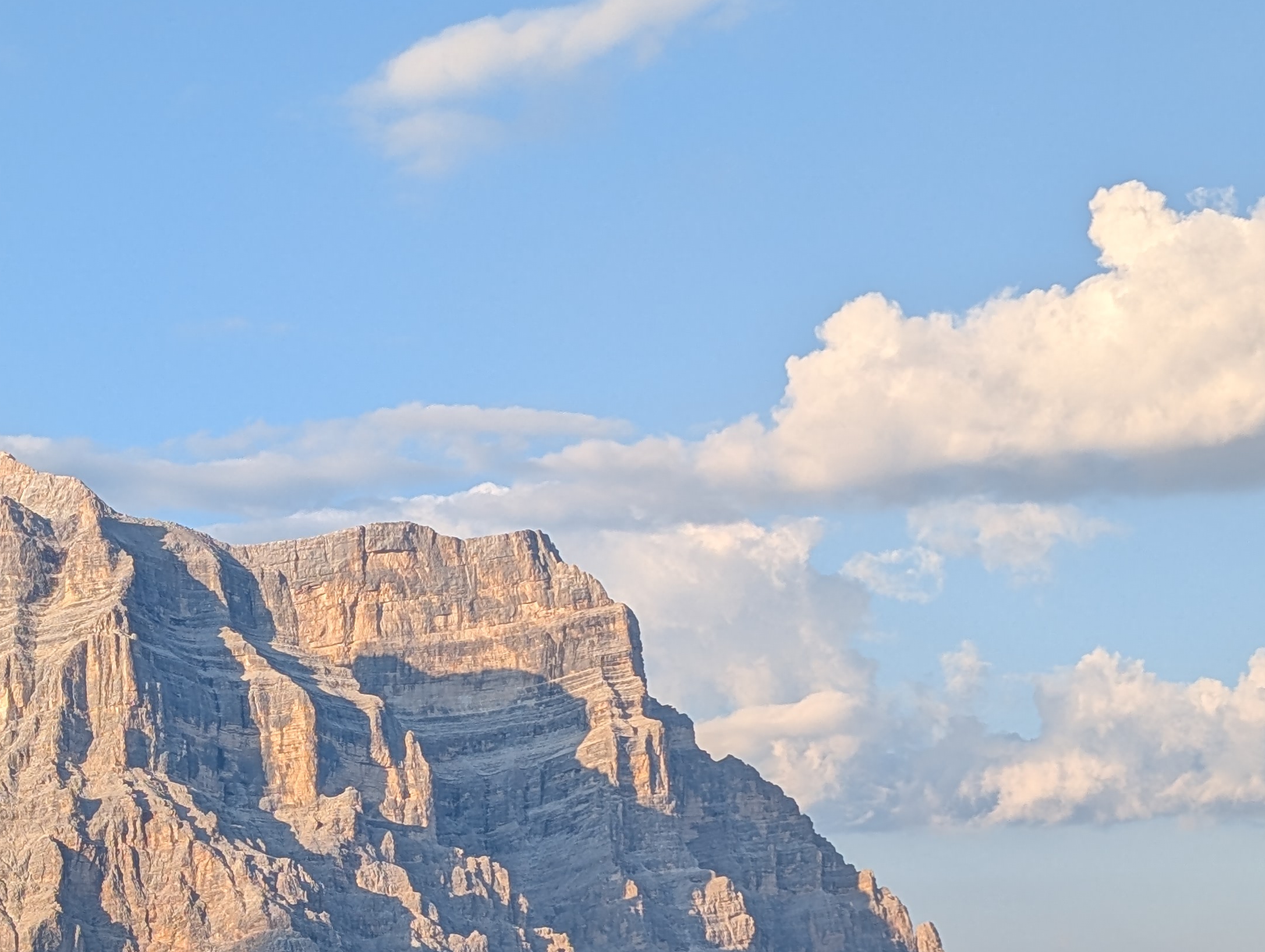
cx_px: 118
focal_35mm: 92
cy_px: 788
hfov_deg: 20.8
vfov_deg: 16.0
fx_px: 3367
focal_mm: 6.9
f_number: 1.68
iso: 20
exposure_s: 1/580
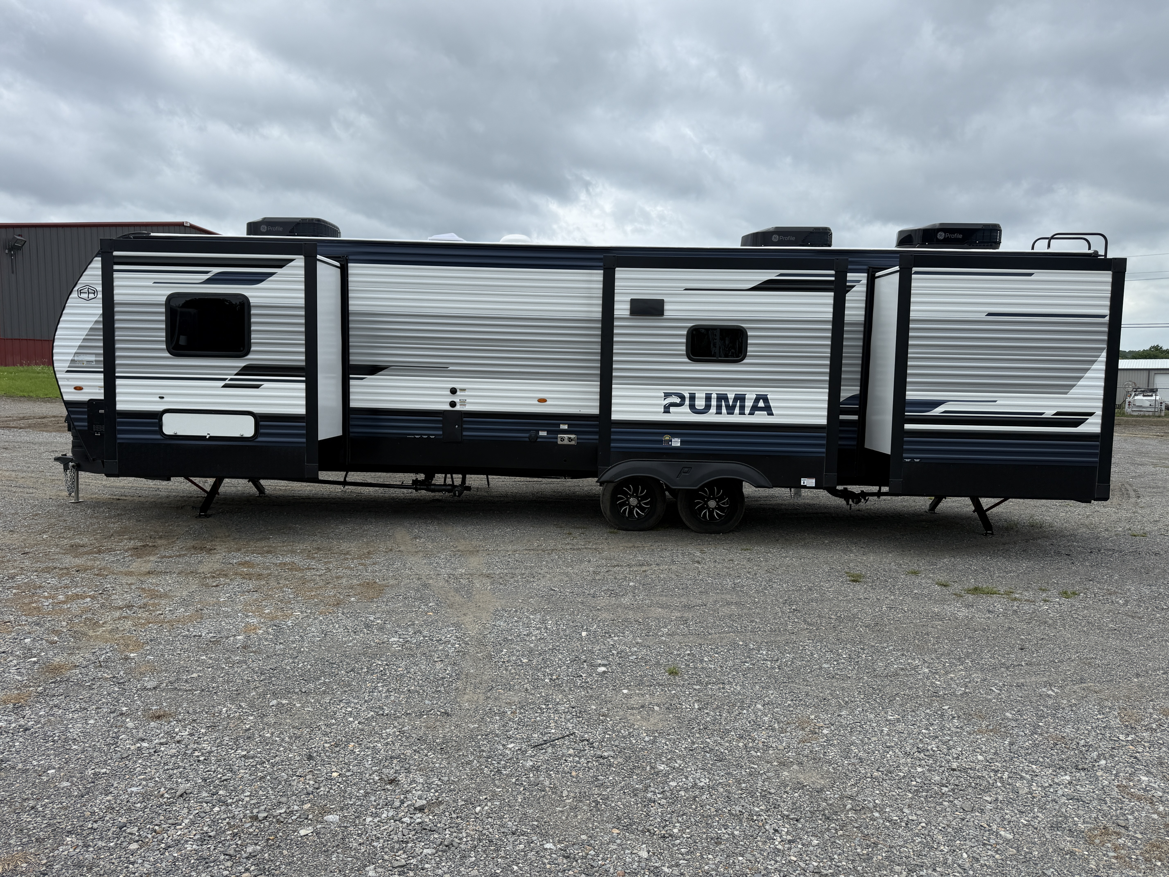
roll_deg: -0.1
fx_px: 810
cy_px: 438
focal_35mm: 24
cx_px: 584
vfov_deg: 56.8
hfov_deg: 71.6
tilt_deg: -4.7
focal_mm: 6.76
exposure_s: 1/4673
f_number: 1.78
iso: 80
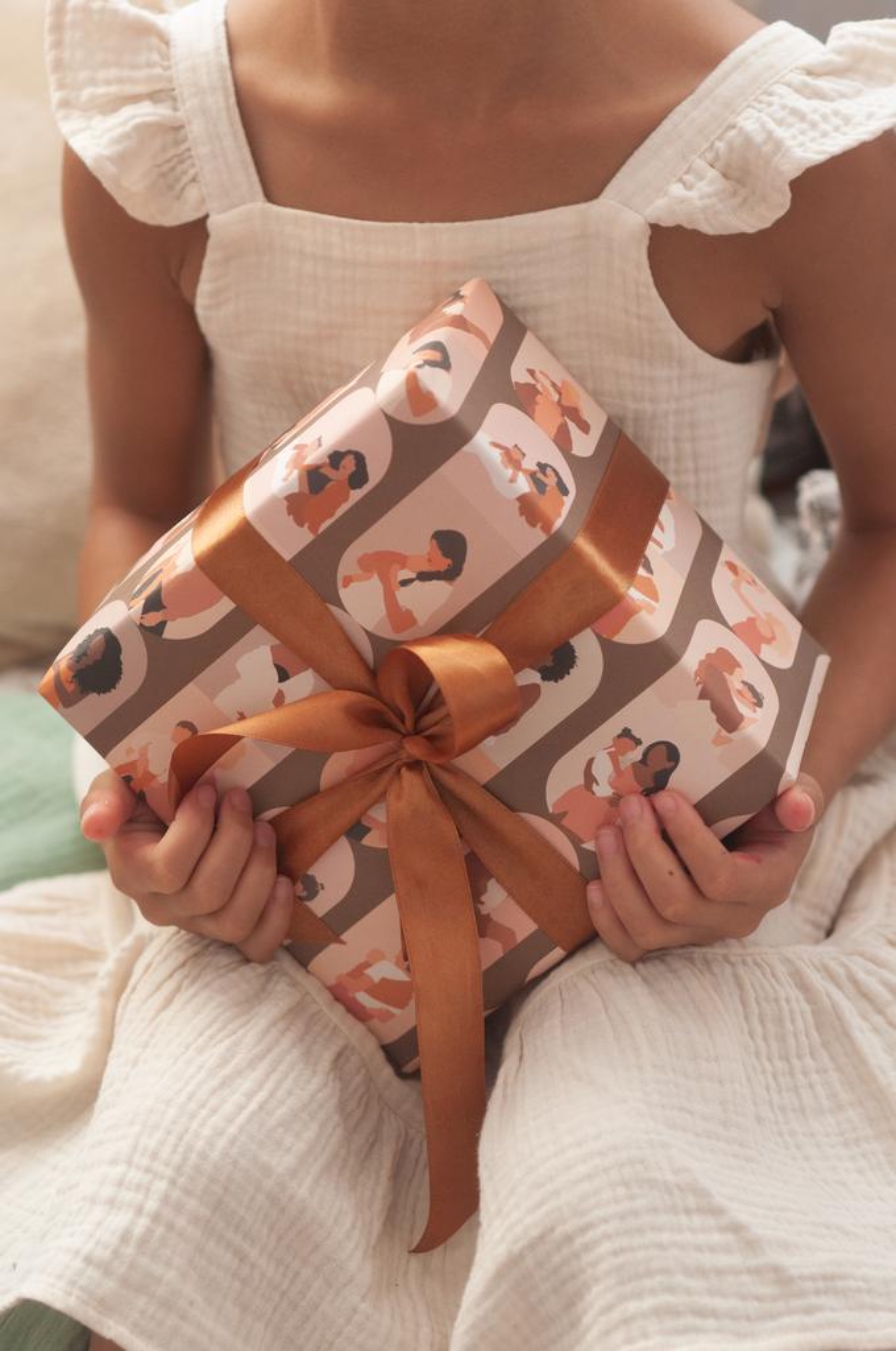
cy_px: 676
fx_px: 4773
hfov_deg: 10.7
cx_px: 448
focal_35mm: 128
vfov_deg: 16.1
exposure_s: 1/160
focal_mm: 85
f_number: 2.8
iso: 640
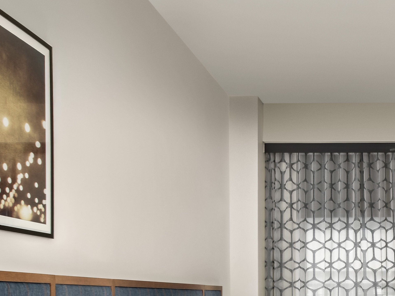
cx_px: 382
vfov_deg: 21.2
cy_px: 361
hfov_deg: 28.6
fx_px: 730
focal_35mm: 64
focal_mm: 23
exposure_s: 1/160
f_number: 11
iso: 250
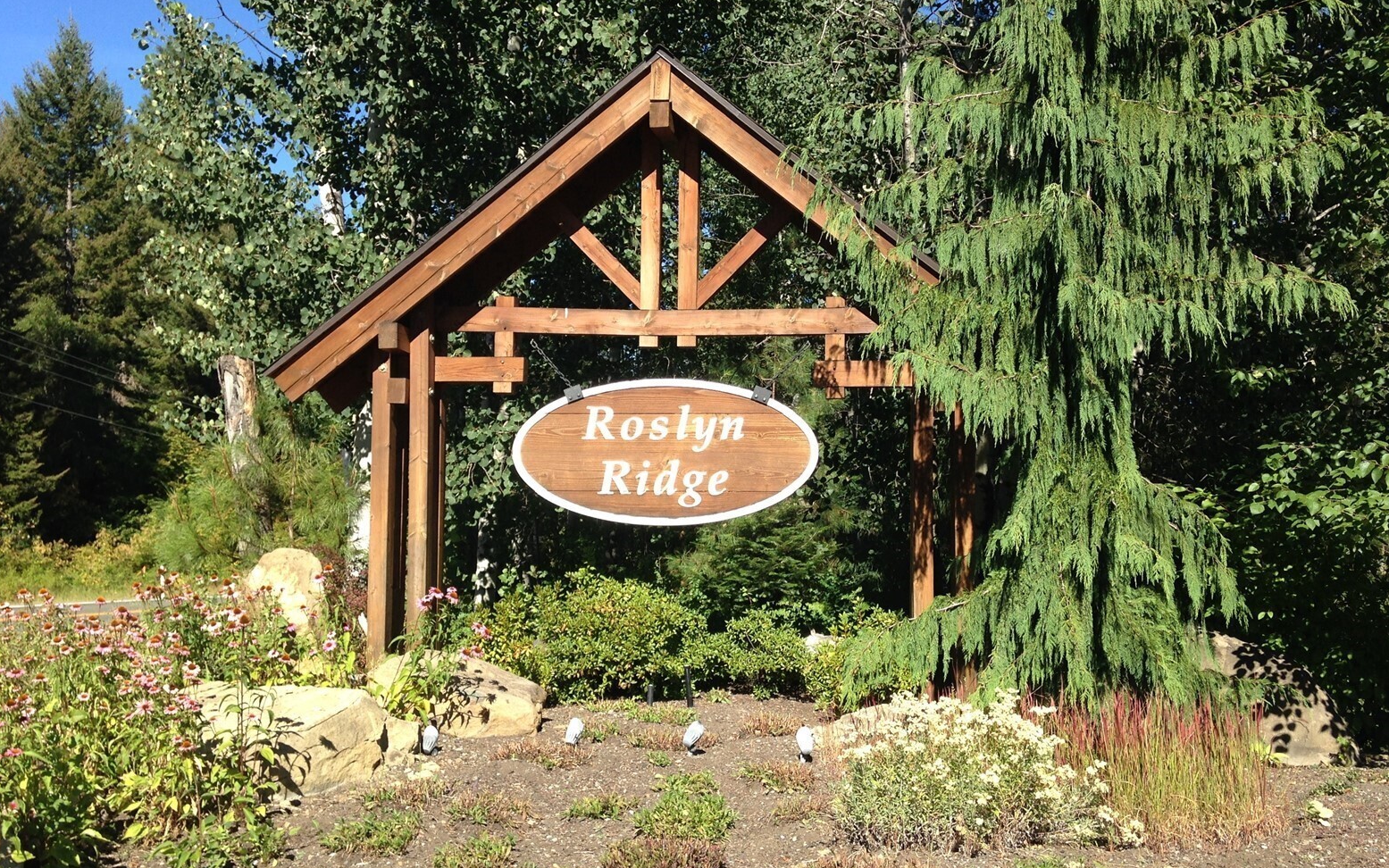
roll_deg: +0.4
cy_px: 455
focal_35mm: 36
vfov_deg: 35.3
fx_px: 1363
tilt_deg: +3.5
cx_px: 692
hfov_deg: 54.0
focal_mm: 4.12
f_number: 2.4
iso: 50
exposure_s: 1/786
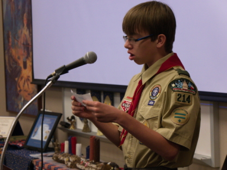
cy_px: 85
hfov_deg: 16.1
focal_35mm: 122
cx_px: 114
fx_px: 800
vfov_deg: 12.2
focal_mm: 61
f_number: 5.2
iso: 2500
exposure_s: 1/125
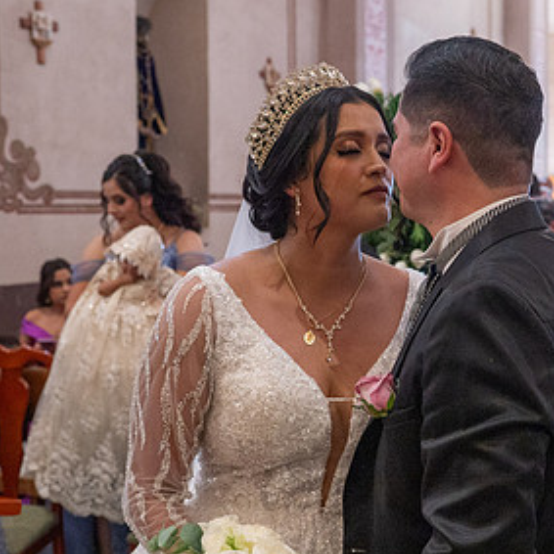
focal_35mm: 61
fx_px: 1105
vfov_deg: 28.1
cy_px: 314
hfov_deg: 27.5
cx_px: 456
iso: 2500
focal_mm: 35
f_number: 4
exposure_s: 1/100
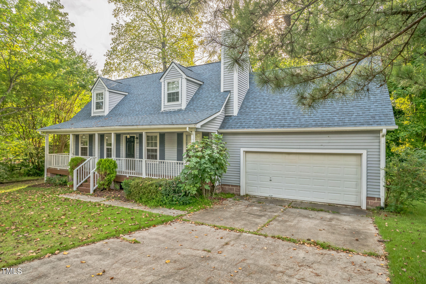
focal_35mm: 21
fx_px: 248
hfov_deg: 81.2
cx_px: 213
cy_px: 142
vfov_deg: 59.5
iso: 400
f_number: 8
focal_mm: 21
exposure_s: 1/125
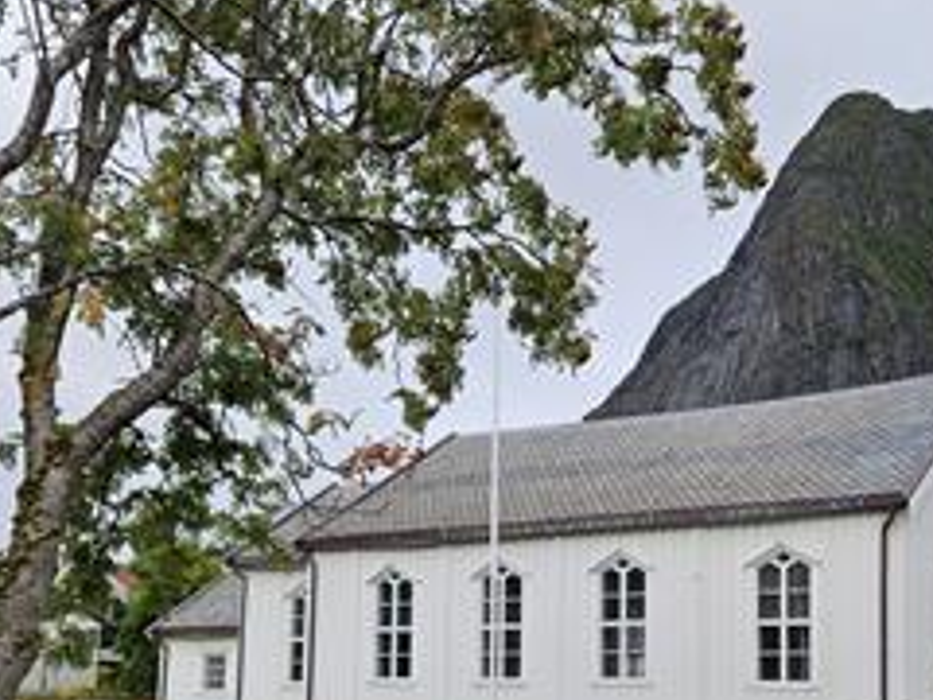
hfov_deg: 40.3
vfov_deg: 30.5
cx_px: 676
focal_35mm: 46
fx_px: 1240
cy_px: 587
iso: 25
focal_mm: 5.4
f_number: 1.8
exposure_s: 1/190
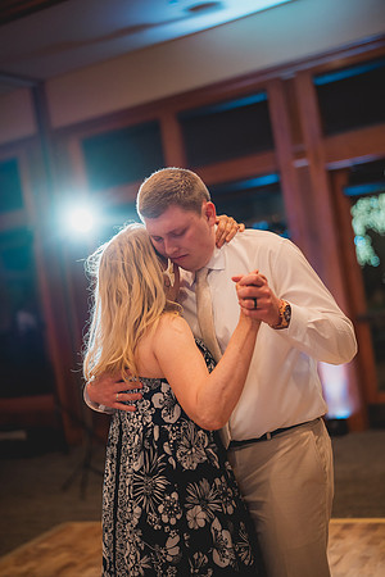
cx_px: 192
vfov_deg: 39.6
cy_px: 288
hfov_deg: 27.0
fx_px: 802
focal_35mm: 50
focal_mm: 50
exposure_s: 1/400
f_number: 1.4
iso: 1250
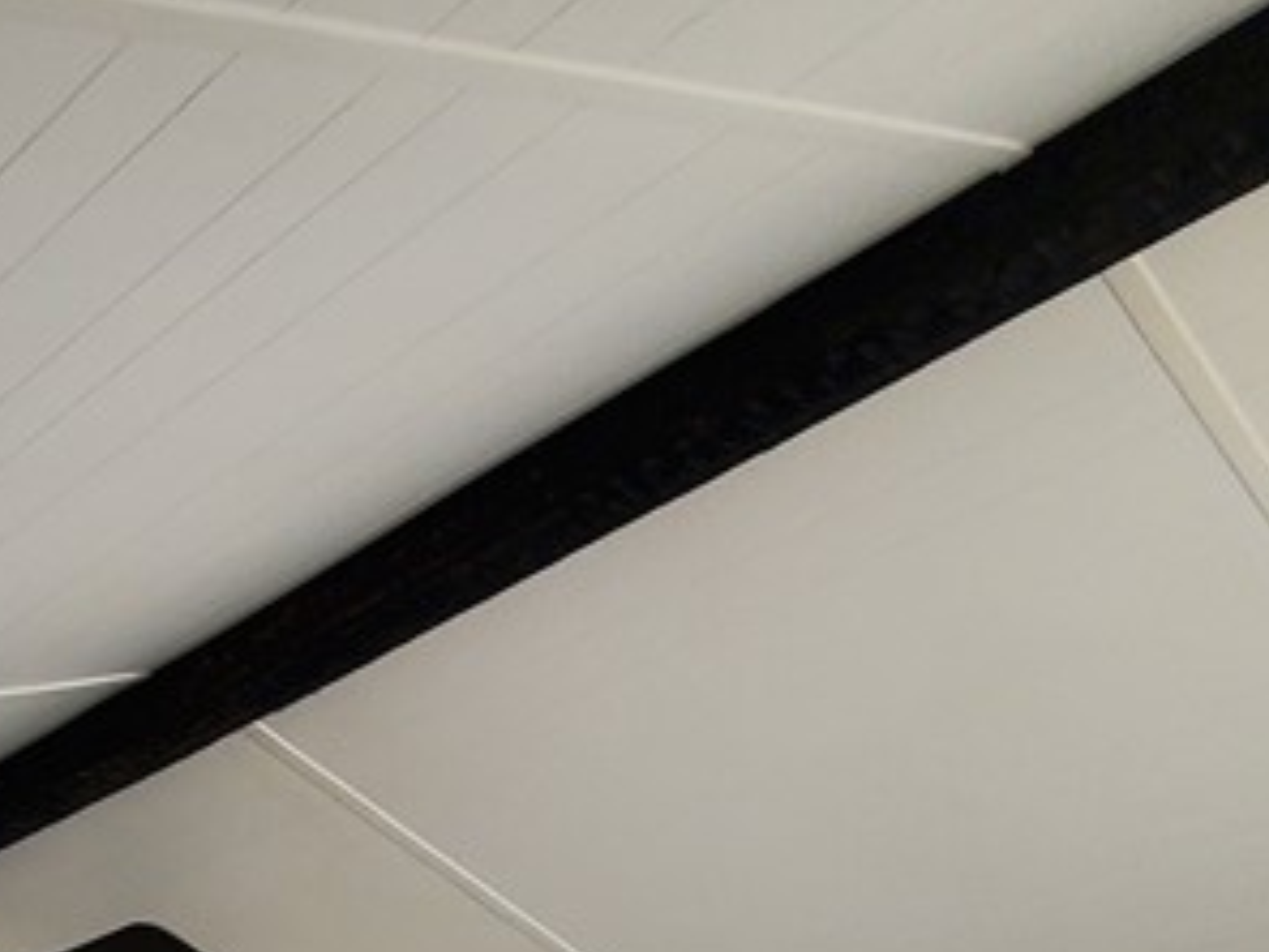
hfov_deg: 35.8
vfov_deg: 24.0
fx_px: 1650
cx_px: -133
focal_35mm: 45
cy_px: 1488
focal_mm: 1.8
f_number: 2.2
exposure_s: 1/60
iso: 160
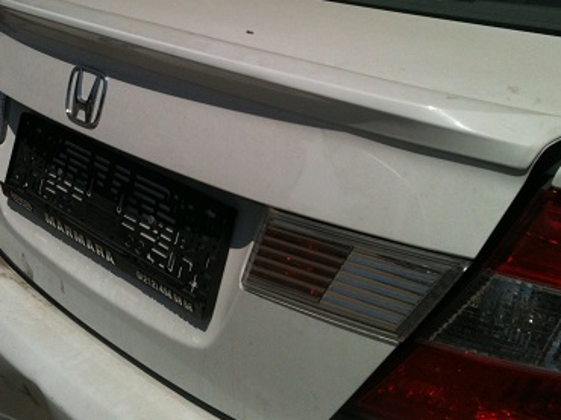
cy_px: 152
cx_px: 259
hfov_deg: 38.2
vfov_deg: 28.9
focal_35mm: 50
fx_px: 810
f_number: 2.8
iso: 64
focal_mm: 3.85
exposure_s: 1/5476
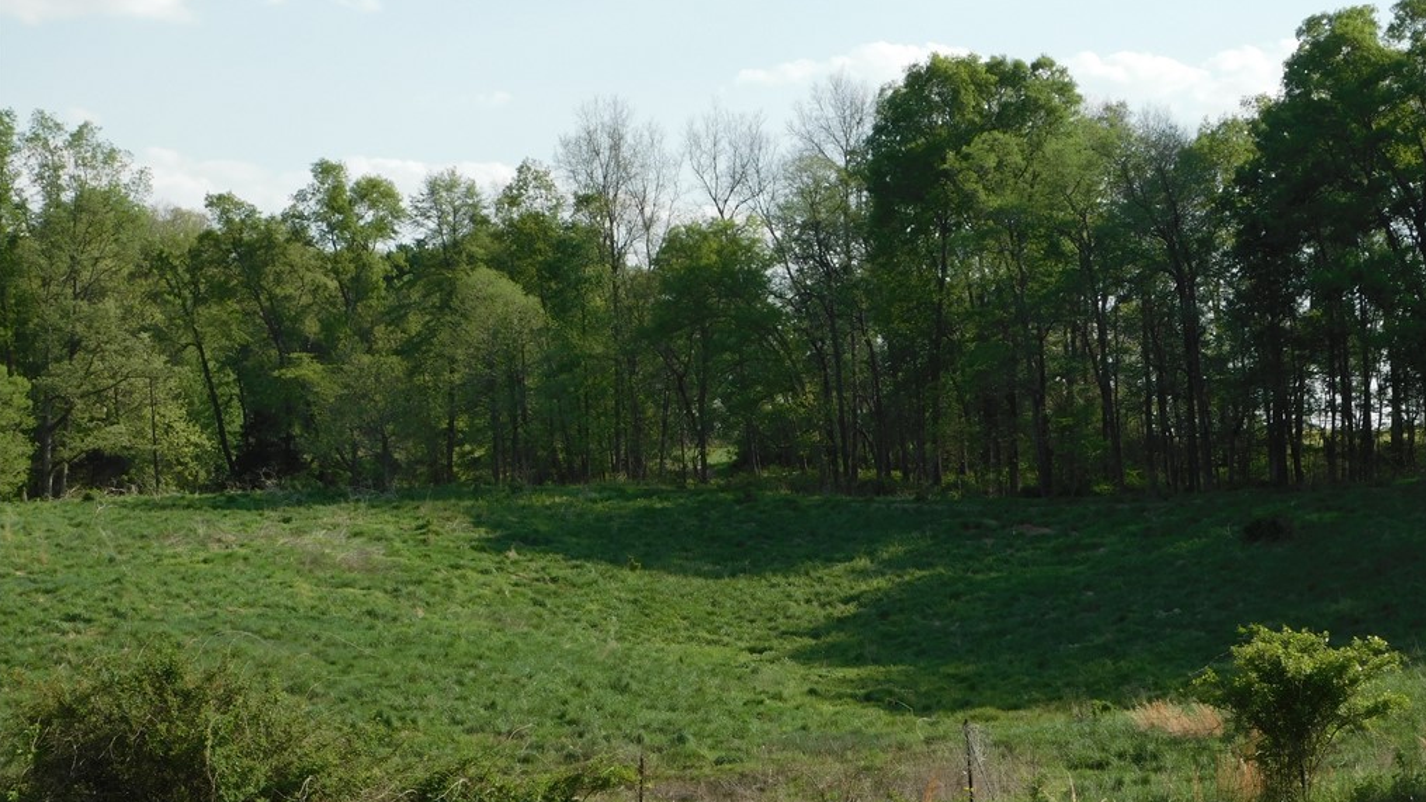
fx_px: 2949
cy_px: 507
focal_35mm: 78
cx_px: 717
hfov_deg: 27.2
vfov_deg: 15.5
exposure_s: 1/640
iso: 125
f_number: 4.3
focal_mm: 12.6
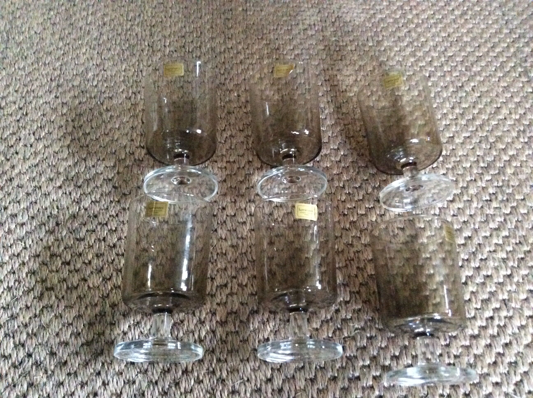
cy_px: 199
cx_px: 266
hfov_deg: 56.9
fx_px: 492
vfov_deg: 44.1
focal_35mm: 32
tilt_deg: -61.7
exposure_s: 1/17
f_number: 2.4
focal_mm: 3.3
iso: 640
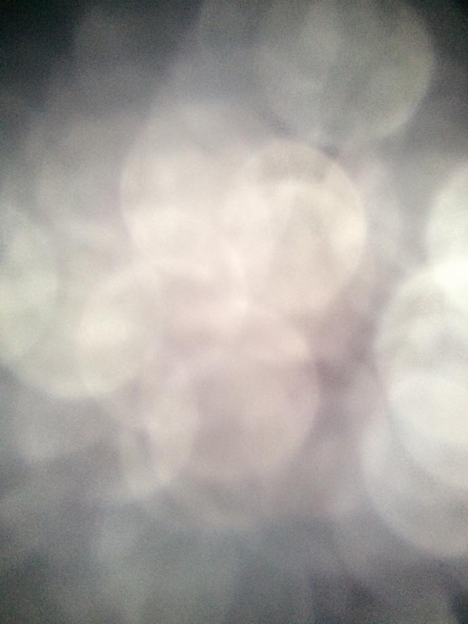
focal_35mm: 29
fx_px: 523
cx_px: 234
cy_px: 312
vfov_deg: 61.7
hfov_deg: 48.2
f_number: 2.2
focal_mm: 4.15
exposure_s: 1/15
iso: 320
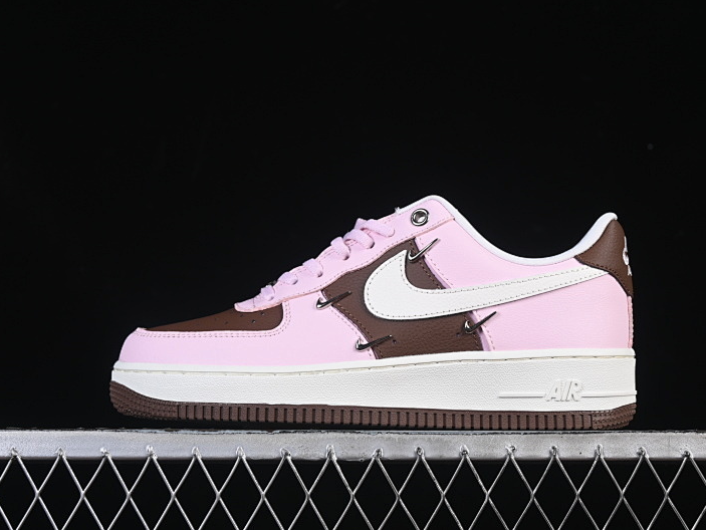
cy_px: 264
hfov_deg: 23.8
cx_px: 376
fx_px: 1673
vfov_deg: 18.0
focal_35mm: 82
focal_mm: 50
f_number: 8
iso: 160
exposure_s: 1/80
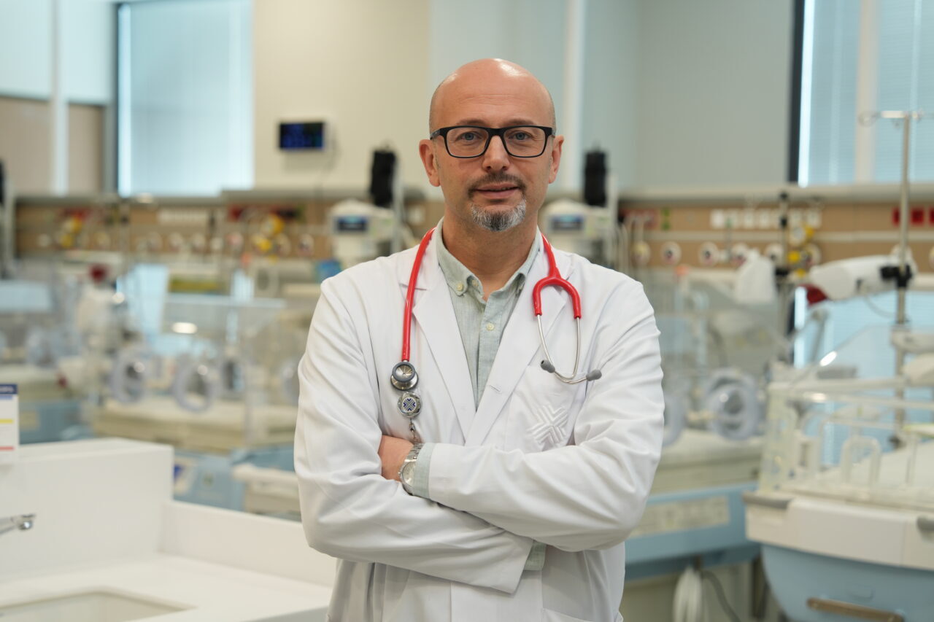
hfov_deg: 28.8
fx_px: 1816
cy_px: 311
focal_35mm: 70
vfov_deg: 19.5
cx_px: 467
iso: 250
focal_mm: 70
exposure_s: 1/80
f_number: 2.8
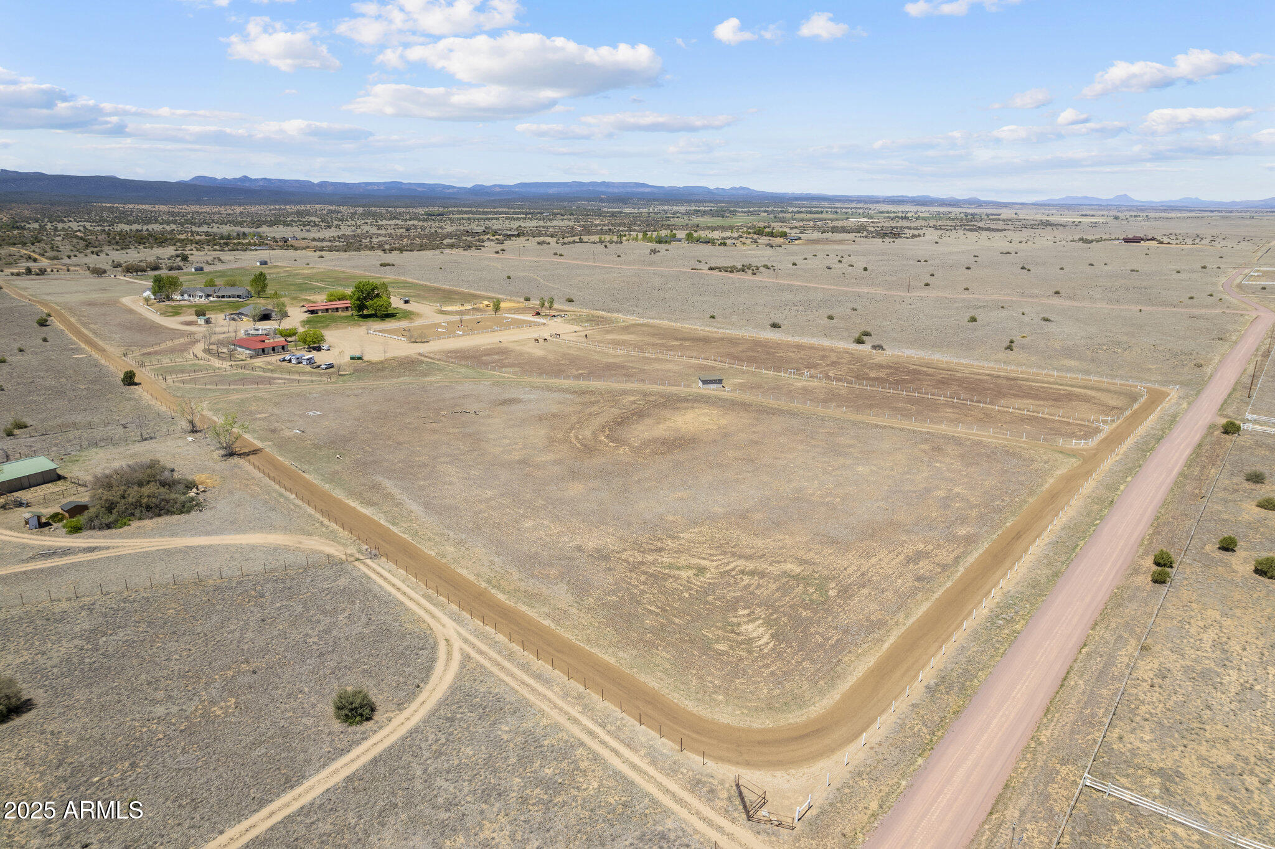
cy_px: 424
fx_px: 779
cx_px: 638
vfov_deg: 57.2
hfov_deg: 78.6
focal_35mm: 22
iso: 100
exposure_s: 1/100
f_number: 2.8
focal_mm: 8.38
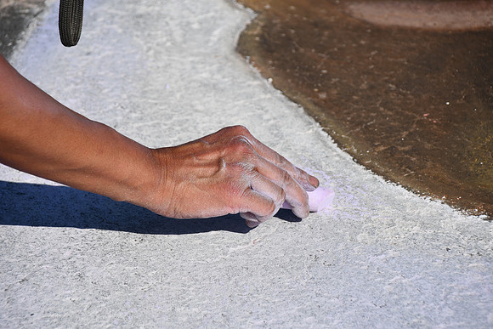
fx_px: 5136
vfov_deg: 3.7
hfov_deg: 5.5
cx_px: 246
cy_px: 164
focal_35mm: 375
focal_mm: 250
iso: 100
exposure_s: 1/500
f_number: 8
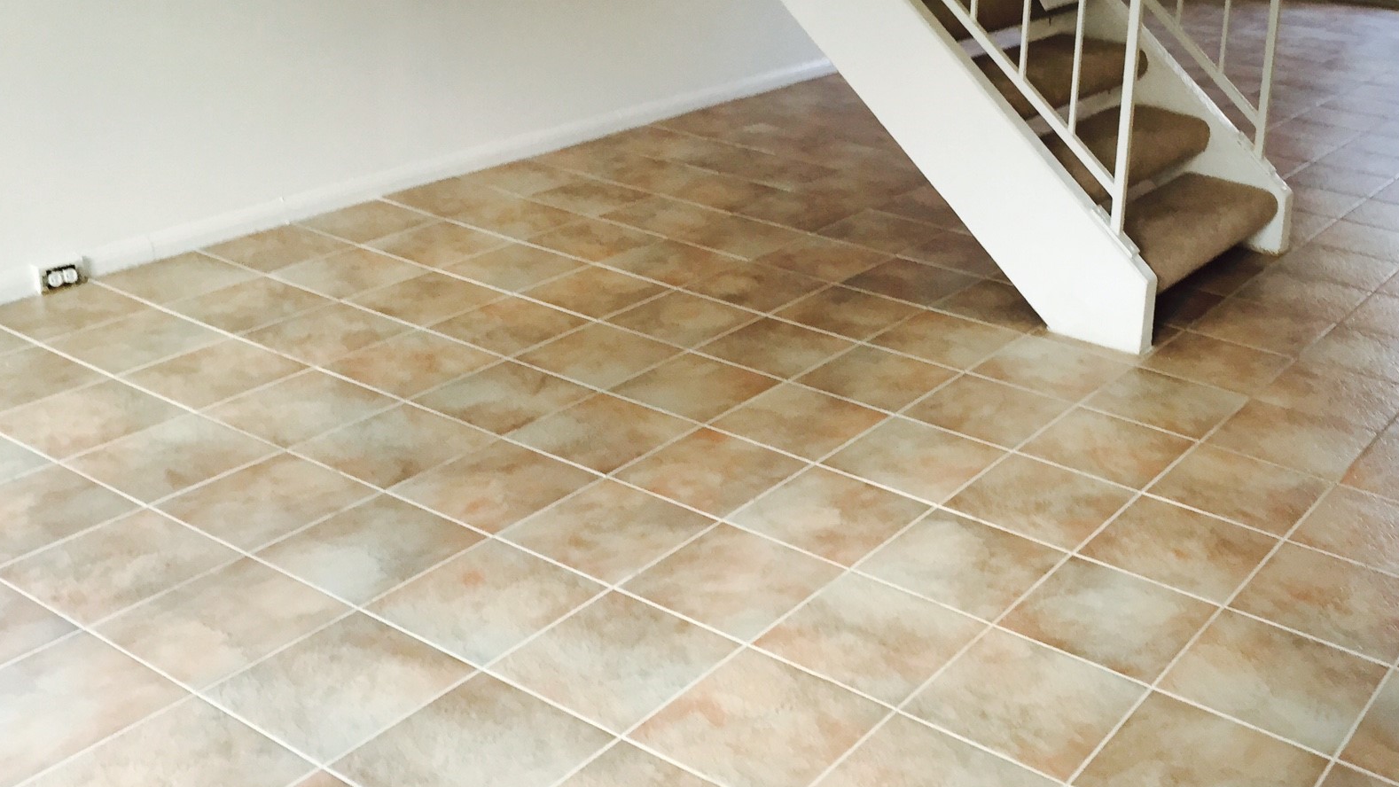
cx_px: 901
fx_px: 1521
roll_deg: -4.9
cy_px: 241
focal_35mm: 41
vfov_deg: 28.8
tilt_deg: -22.4
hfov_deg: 48.8
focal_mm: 4.15
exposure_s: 1/30
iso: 64
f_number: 2.2
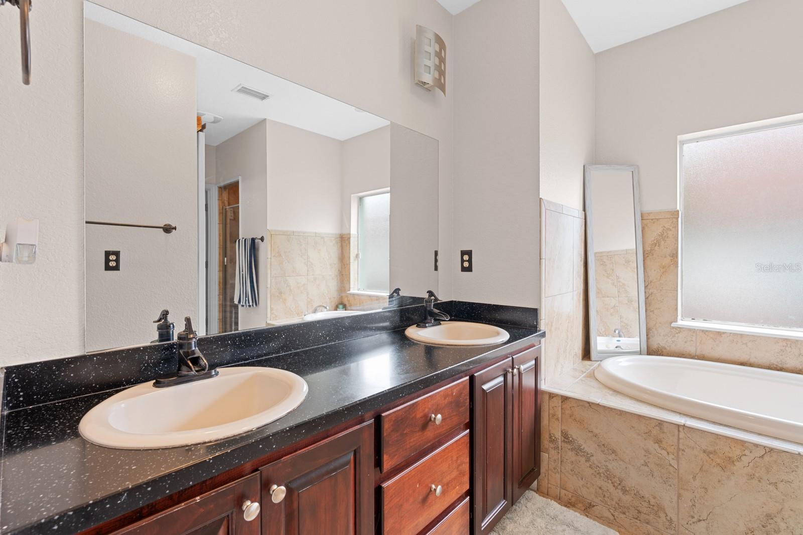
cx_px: 402
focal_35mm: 16
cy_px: 268
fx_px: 357
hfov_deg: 96.7
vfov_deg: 73.8
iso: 200
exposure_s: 1.3
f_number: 8
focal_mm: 16
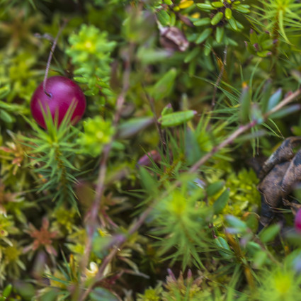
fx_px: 1594
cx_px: 245
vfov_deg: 10.8
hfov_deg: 10.8
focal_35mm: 162
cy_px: 143
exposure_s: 1/80
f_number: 3.5
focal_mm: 90
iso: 100
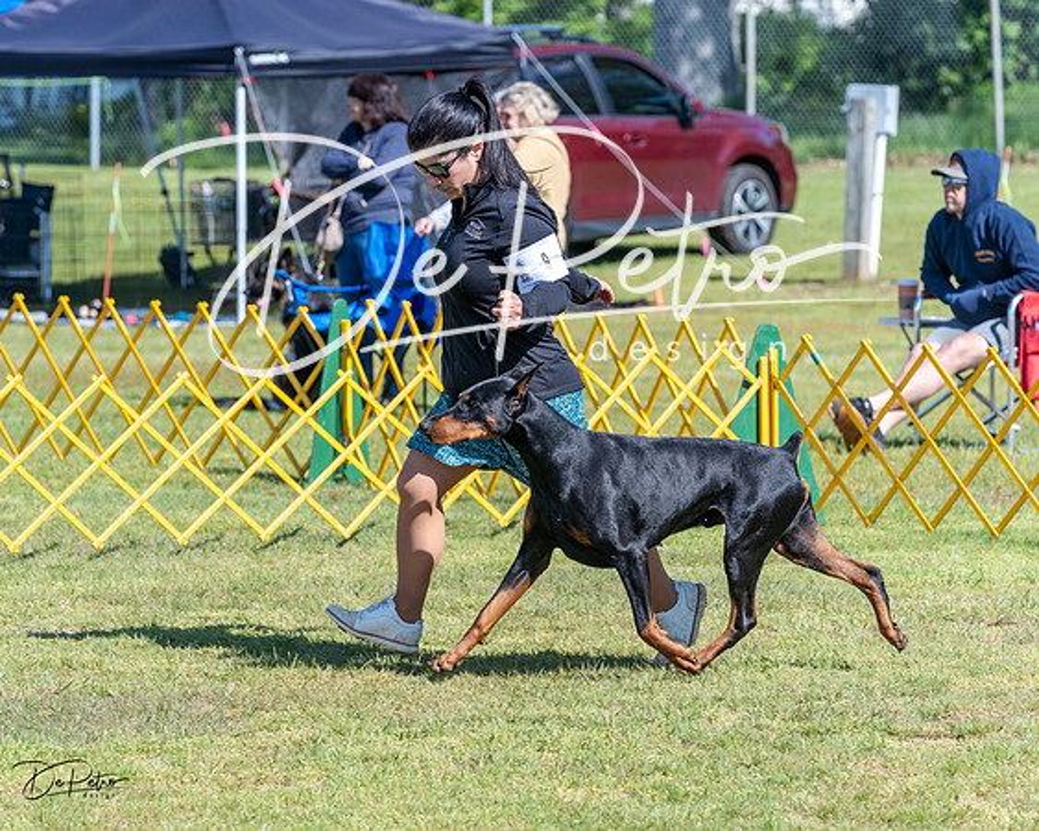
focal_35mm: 222
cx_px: 520
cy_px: 416
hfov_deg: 8.7
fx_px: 6820
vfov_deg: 7.0
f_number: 6.3
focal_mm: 197
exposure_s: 1/2000
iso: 800
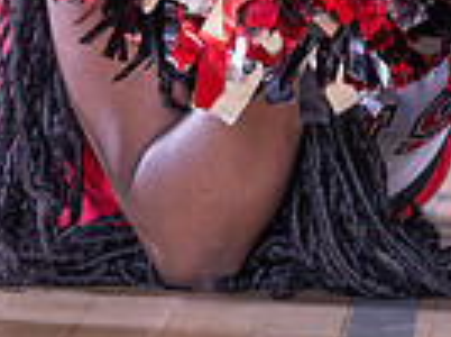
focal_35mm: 788
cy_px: -230
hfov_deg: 2.5
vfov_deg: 1.9
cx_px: 306
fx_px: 10248
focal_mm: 155
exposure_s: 1/125
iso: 250
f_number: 4
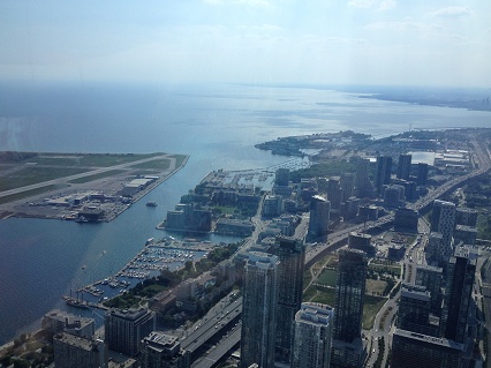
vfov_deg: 38.6
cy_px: 186
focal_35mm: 37
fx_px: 525
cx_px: 246
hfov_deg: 50.2
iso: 50
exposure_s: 1/789
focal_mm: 4.28
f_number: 2.4
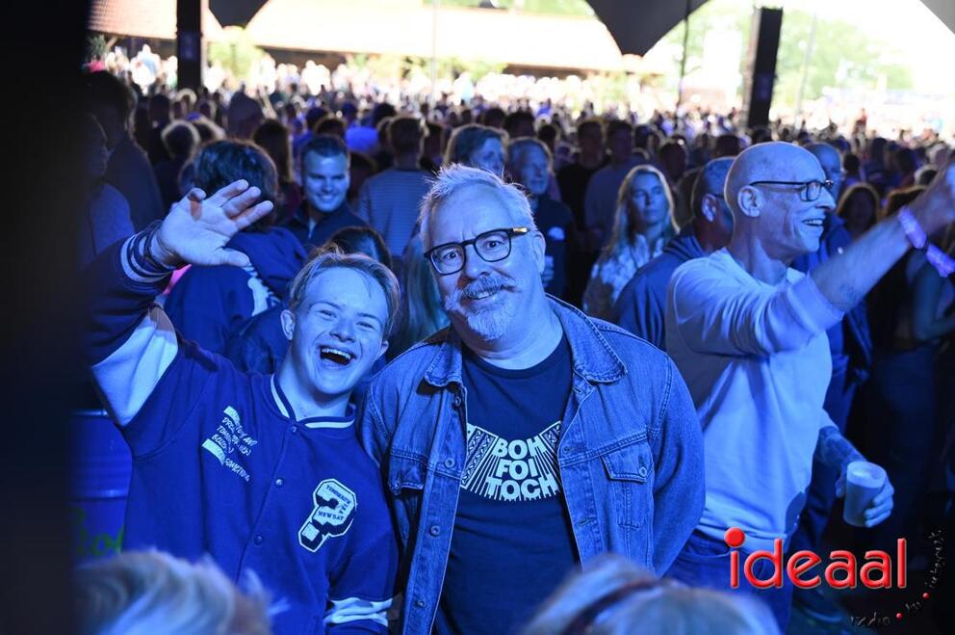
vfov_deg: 33.3
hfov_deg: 48.5
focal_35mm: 40
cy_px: 318
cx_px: 478
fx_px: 1060
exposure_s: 1/60
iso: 640
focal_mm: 40
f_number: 4
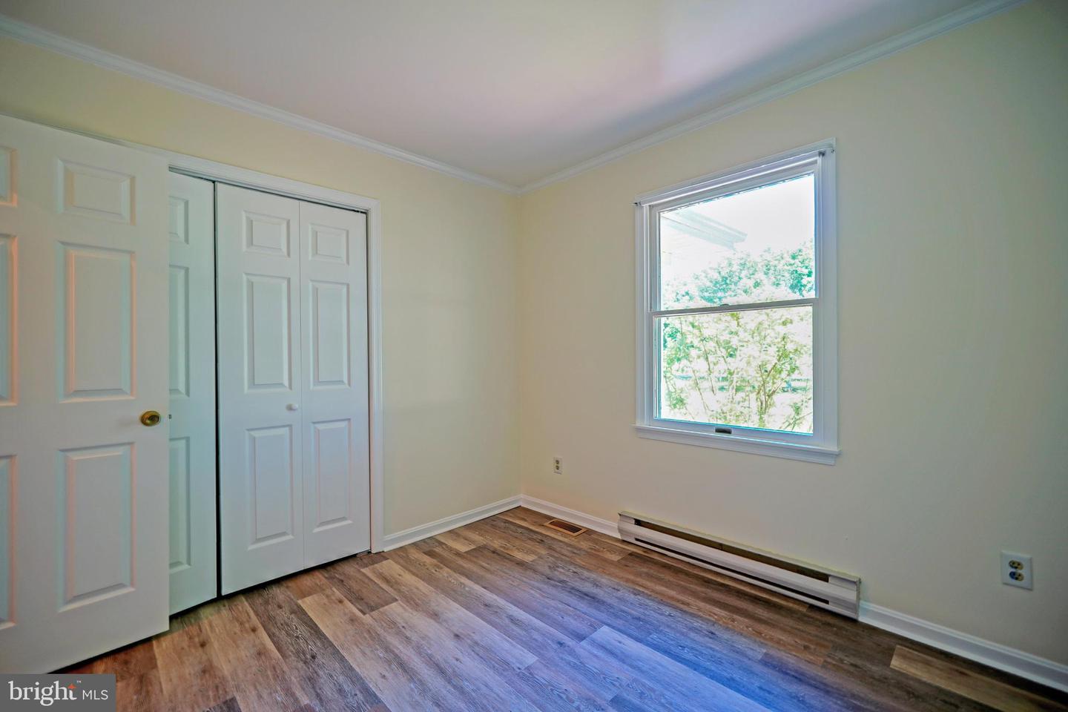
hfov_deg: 100.4
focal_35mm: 15
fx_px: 445
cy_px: 356
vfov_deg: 77.3
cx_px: 534
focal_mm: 10
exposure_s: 1/30
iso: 100
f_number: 2.8
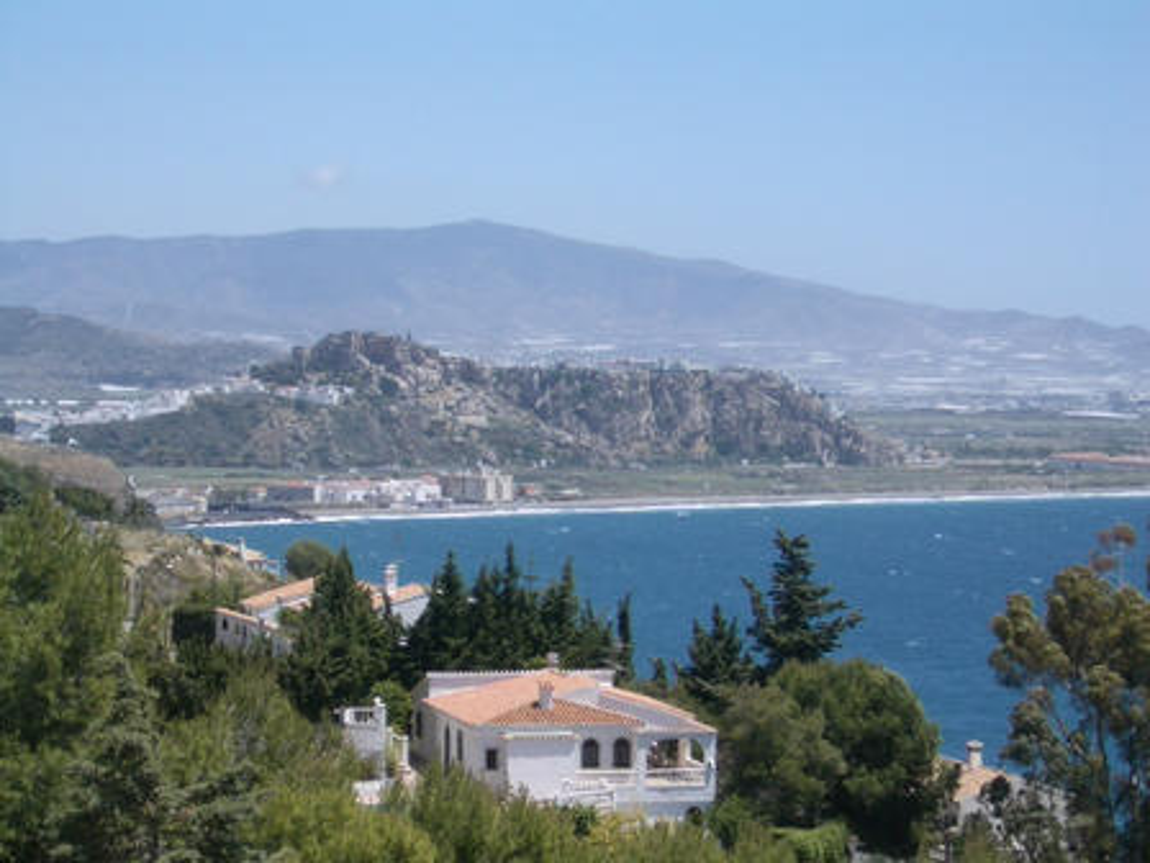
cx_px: 575
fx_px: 3488
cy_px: 432
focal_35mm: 105
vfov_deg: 14.1
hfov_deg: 18.7
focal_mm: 17.4
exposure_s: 1/200
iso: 50
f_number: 7.7
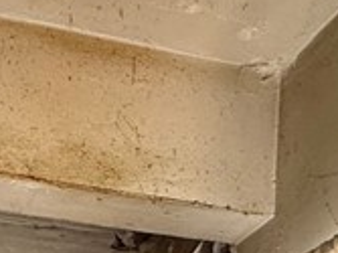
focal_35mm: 86
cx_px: 10
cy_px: 684
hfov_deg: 22.0
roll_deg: -1.9
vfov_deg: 12.0
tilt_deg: -5.8
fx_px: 839
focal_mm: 2.22
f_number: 2.2
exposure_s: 1/67
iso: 320
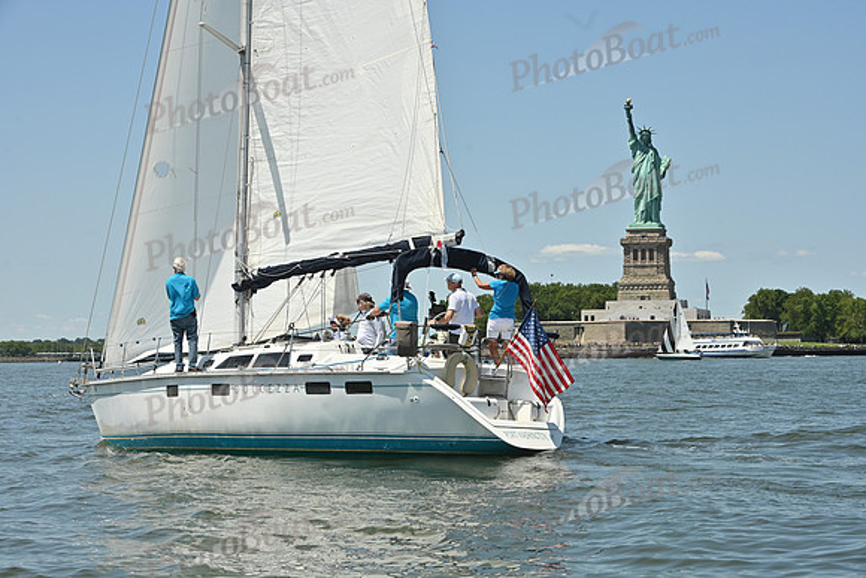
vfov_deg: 16.7
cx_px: 433
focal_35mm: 82
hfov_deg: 24.8
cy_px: 289
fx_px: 1973
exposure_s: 1/1600
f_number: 9
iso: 320
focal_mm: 82
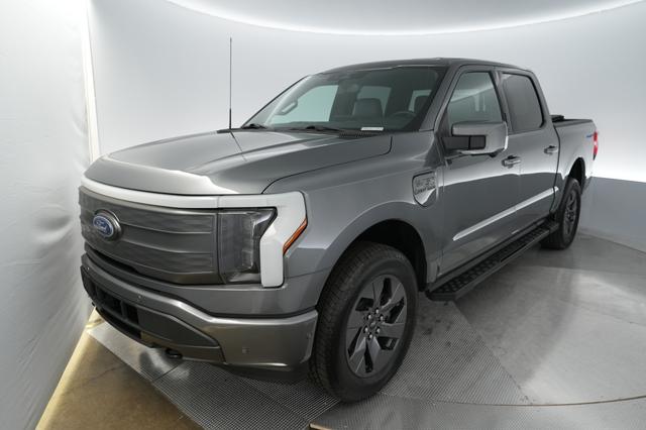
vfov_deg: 53.1
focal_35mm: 24
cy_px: 215
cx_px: 323
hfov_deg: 73.8
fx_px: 430
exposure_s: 1/160
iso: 1600
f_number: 3.5
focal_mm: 24
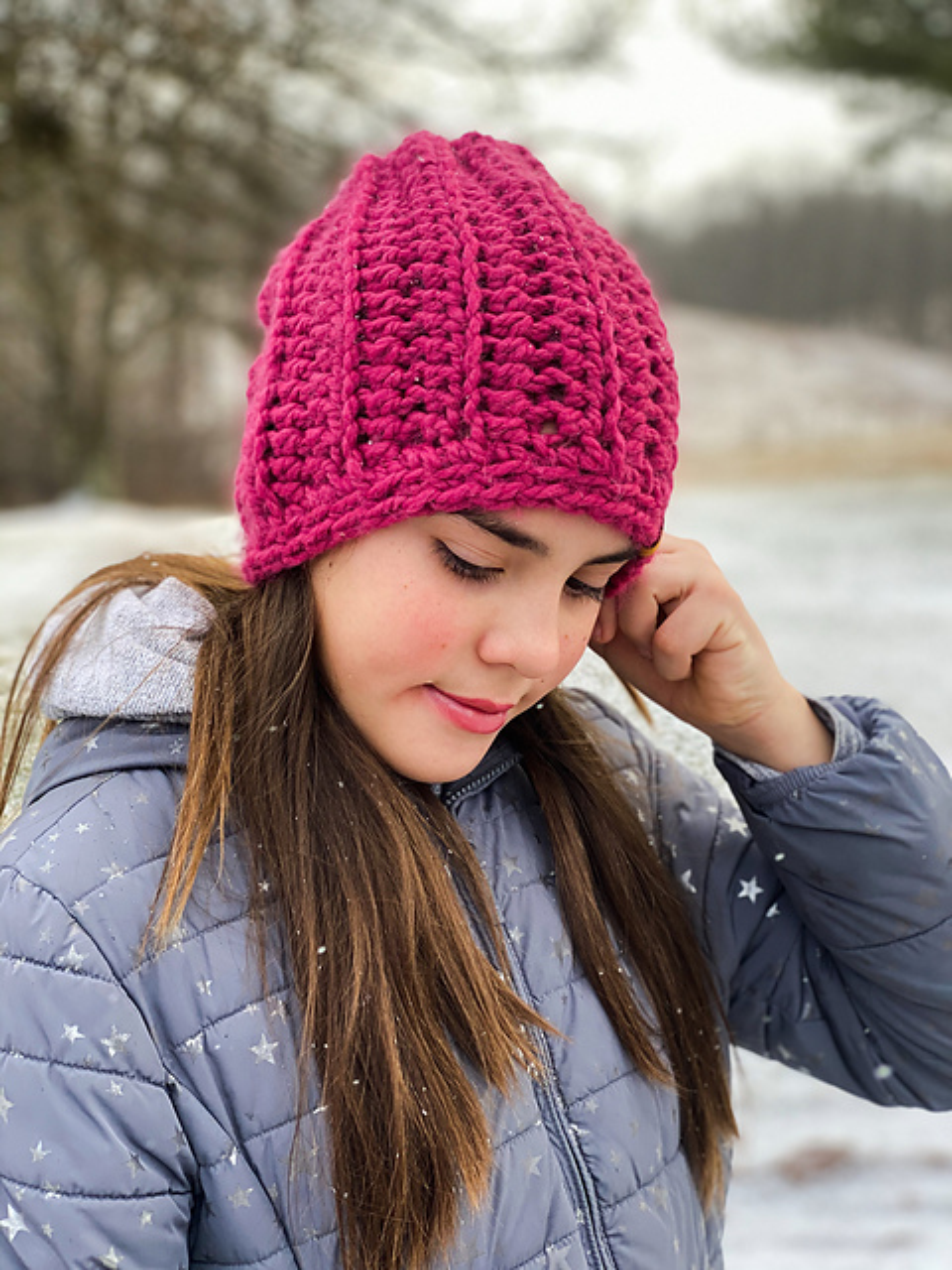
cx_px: 476
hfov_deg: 28.0
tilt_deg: -8.9
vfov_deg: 36.8
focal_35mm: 52
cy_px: 635
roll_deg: -0.2
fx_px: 1907
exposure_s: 1/198
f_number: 2
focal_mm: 6
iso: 20
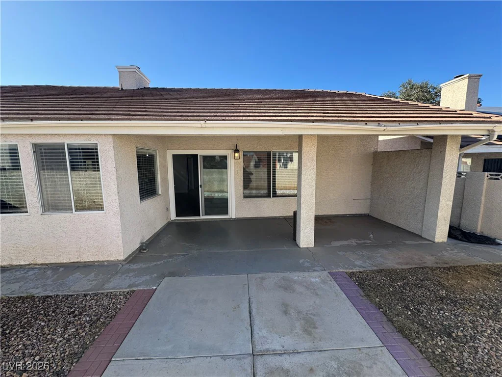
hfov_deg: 102.1
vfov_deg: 85.7
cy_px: 188
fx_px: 203
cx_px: 251
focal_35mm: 14
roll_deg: +0.3
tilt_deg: -8.2
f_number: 2.2
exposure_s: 1/687
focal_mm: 2.22
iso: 50
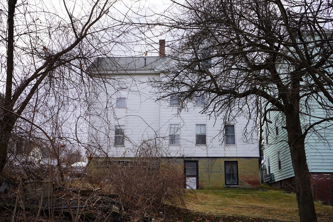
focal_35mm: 36
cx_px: 166
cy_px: 111
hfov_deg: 53.1
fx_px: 333
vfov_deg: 36.9
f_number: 7.1
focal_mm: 36
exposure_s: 1/100
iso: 100
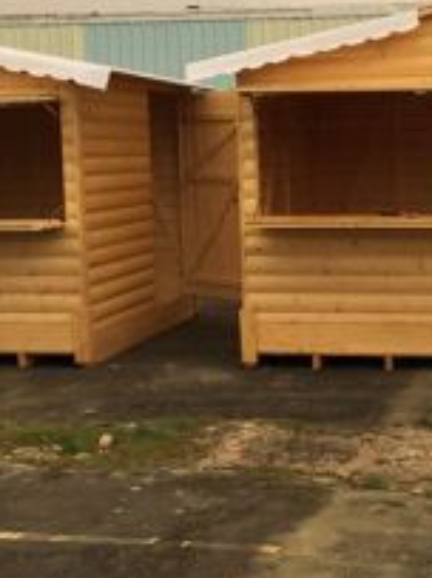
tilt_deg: -5.1
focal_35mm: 61
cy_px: 263
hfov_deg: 23.4
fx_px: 1016
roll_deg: +0.2
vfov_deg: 31.7
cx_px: 381
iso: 32
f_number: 2.2
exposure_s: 1/1236
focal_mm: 4.15
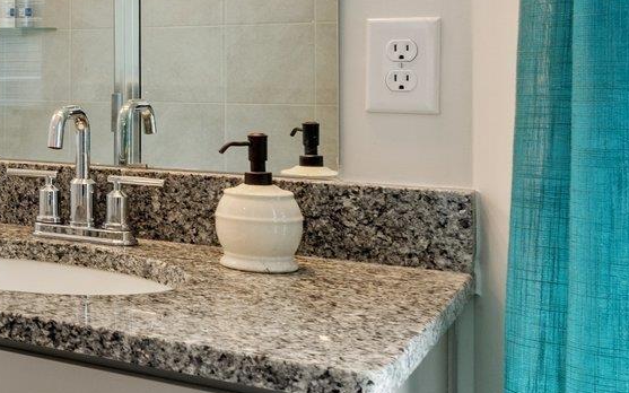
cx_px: -360
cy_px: 39
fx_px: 1061
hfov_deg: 24.2
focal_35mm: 62
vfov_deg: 20.6
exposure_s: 1/8
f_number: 9
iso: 250
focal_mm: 16.5
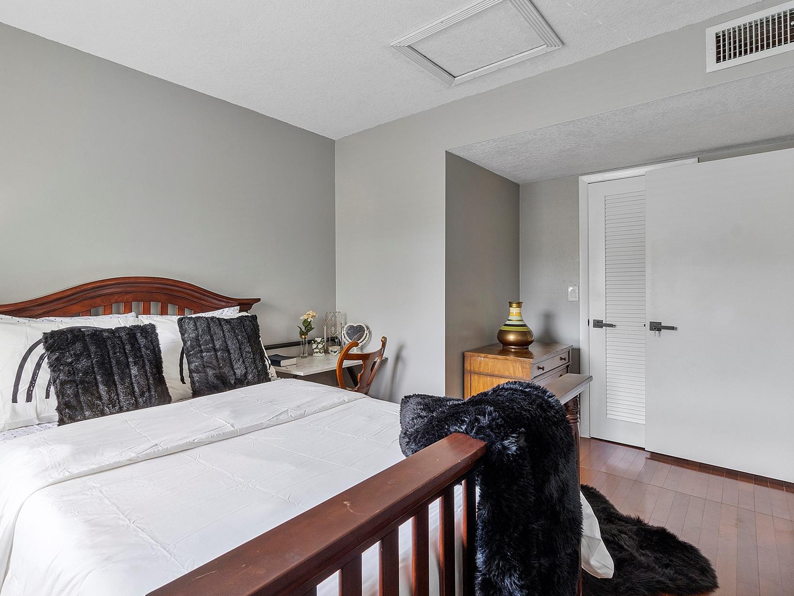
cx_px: 333
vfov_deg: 71.6
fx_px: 413
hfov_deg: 87.0
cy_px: 283
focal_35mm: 18
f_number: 11
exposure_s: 1/6
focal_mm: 10
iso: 160
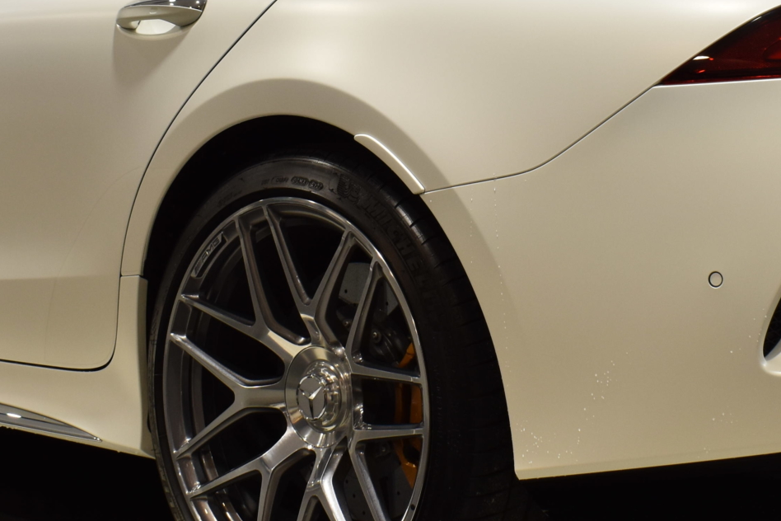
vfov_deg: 16.8
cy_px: 128
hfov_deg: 25.0
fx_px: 1757
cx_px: 479
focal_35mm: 81
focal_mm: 20
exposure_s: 1/30
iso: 360
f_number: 5.6
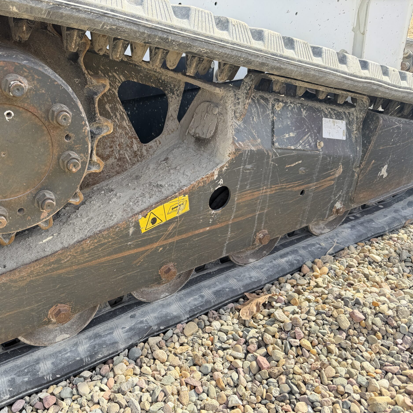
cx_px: 137
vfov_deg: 55.6
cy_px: 210
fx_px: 391
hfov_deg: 54.5
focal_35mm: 29
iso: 80
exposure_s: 1/416
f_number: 1.78
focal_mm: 6.76
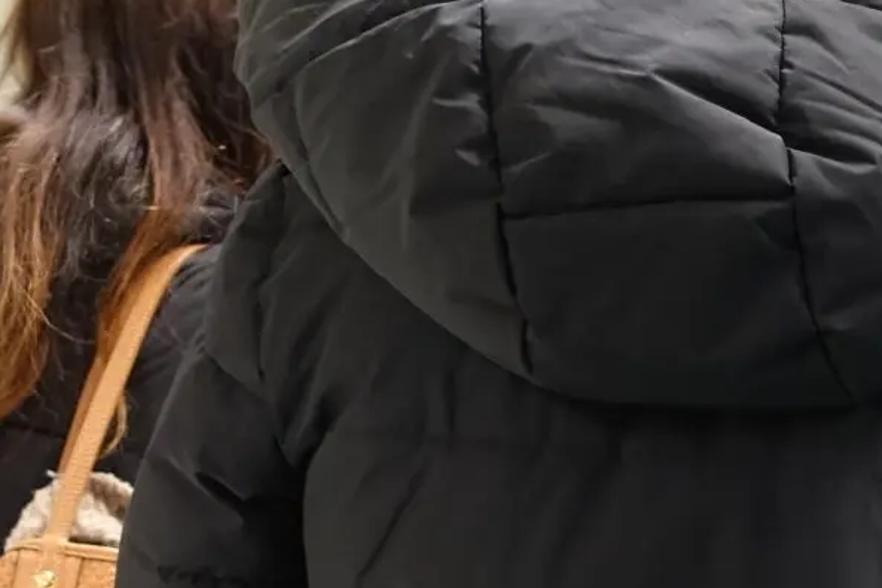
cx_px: 1226
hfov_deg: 21.9
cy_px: 435
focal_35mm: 81
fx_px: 1984
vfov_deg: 16.8
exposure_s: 1/30
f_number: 1.8
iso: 400
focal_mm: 8.8
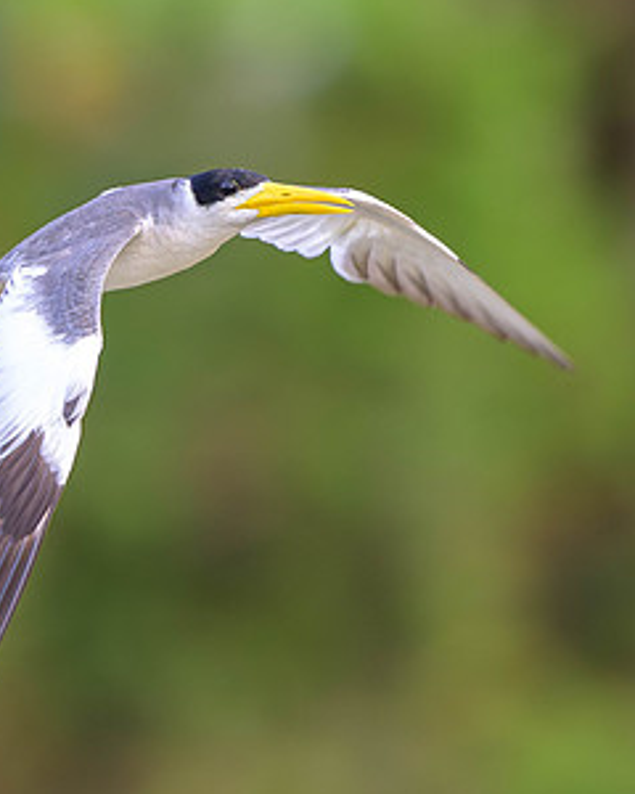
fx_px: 31597
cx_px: 217
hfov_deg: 1.2
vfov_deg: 1.4
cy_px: 565
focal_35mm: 1345
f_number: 4
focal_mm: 400
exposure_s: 1/400
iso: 900
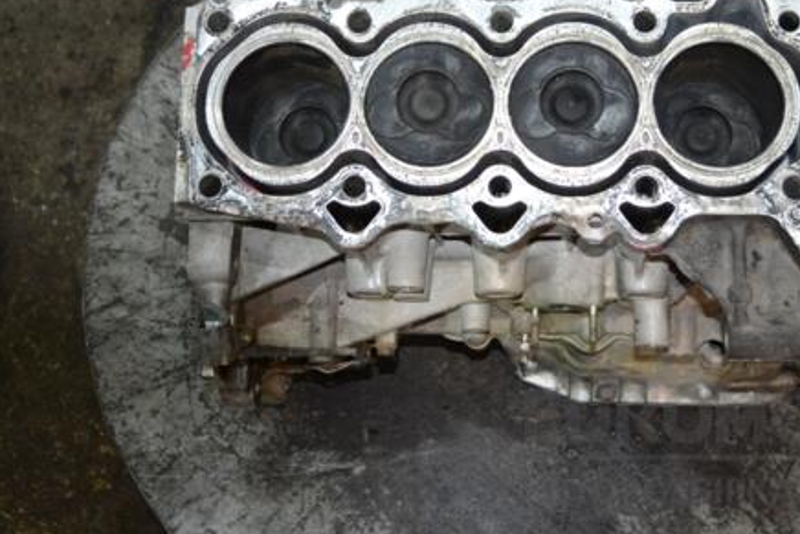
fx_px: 1467
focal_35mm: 66
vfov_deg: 20.5
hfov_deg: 30.4
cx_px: 490
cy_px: 171
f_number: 5
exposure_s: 1/60
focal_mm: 32
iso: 1100
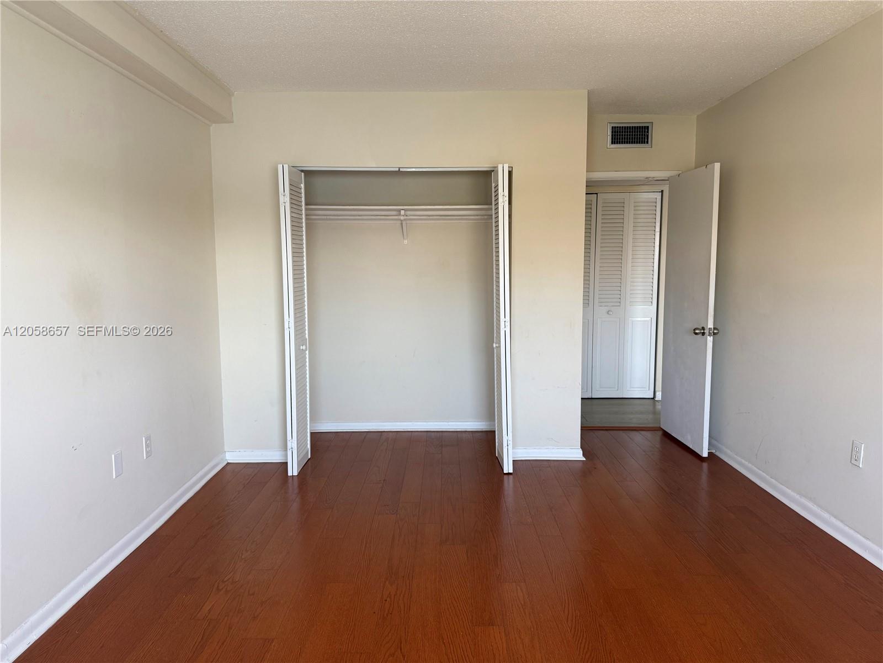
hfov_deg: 71.6
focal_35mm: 24
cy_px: 332
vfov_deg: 56.8
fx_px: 612
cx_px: 442
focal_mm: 6.76
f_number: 1.78
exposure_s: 1/121
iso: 160
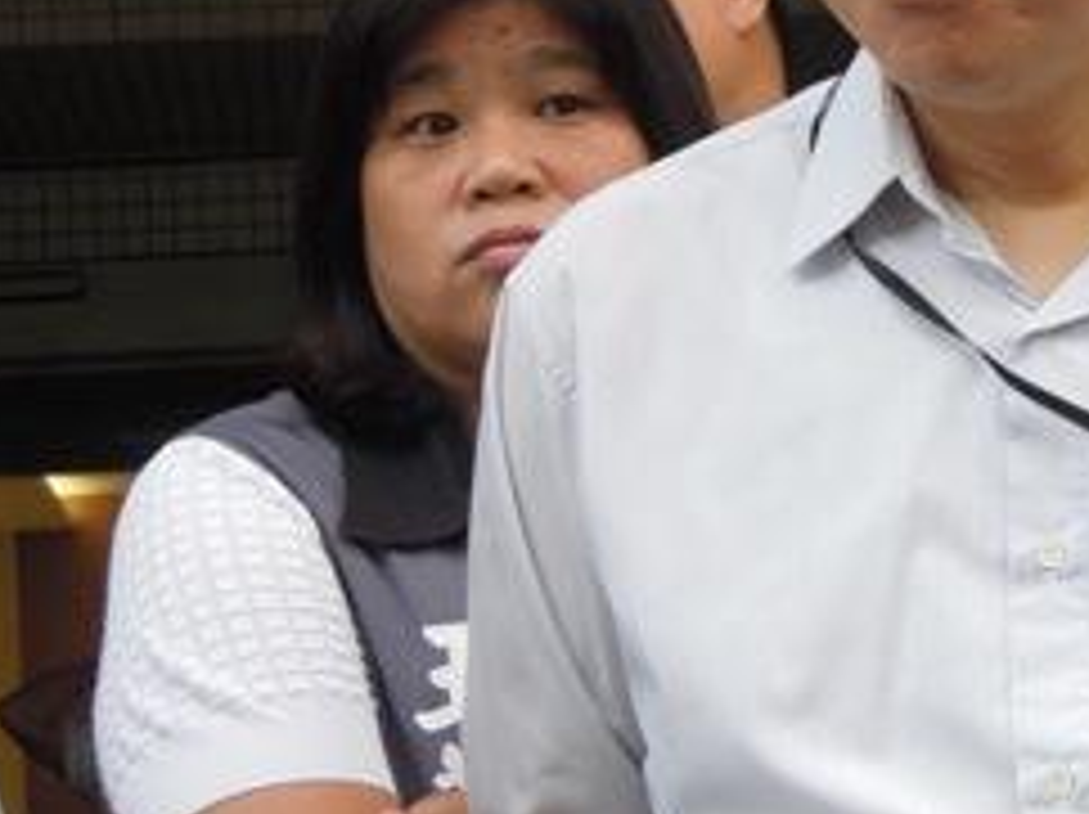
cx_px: 972
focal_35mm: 139
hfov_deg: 14.1
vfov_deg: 10.6
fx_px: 4369
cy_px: 27
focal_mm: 12.5
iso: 250
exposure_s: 1/60
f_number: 4
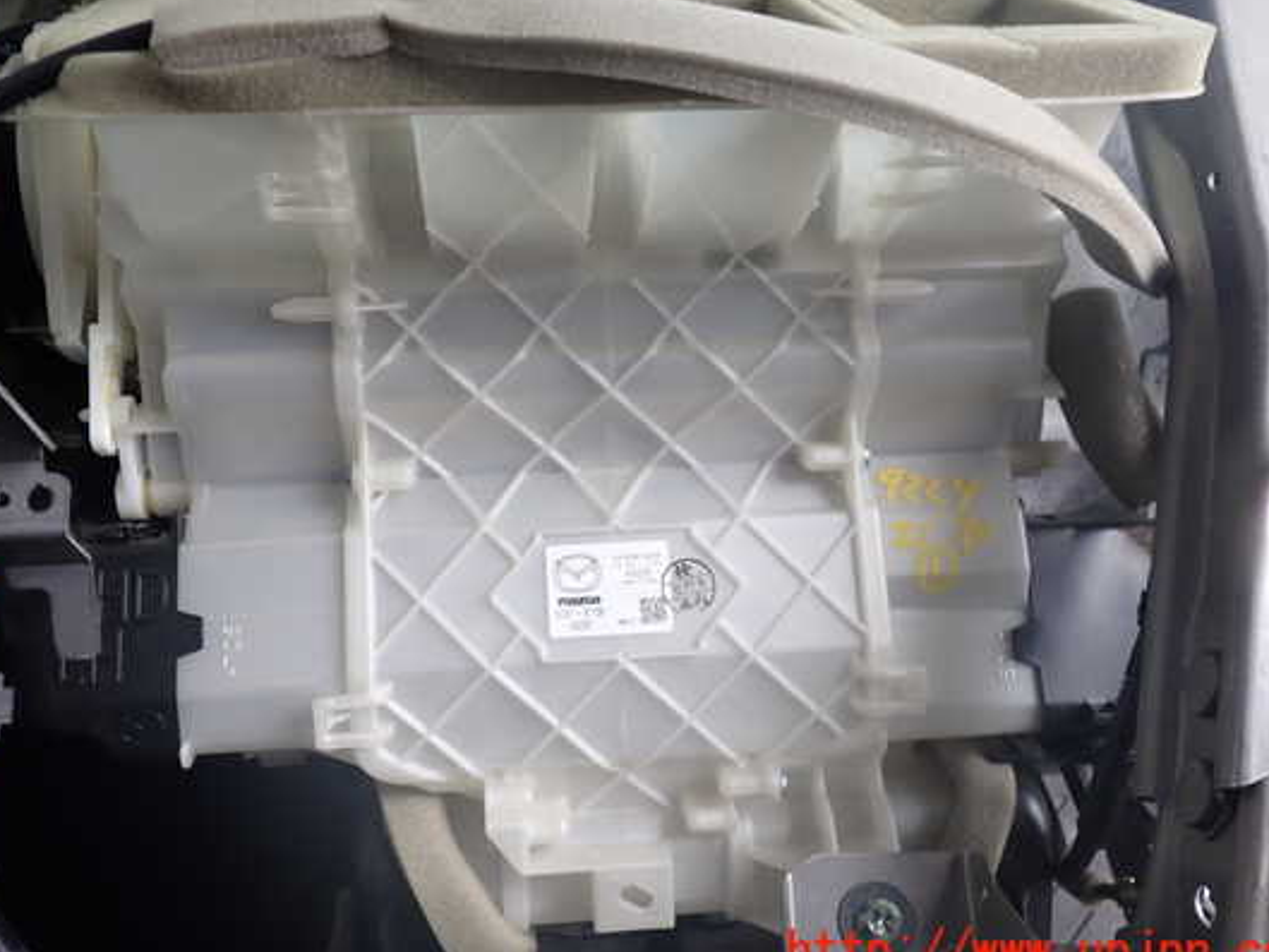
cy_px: 444
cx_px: 609
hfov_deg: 53.9
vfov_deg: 41.8
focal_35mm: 34
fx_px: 1247
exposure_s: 1/125
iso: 125
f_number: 2.3
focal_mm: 5.4
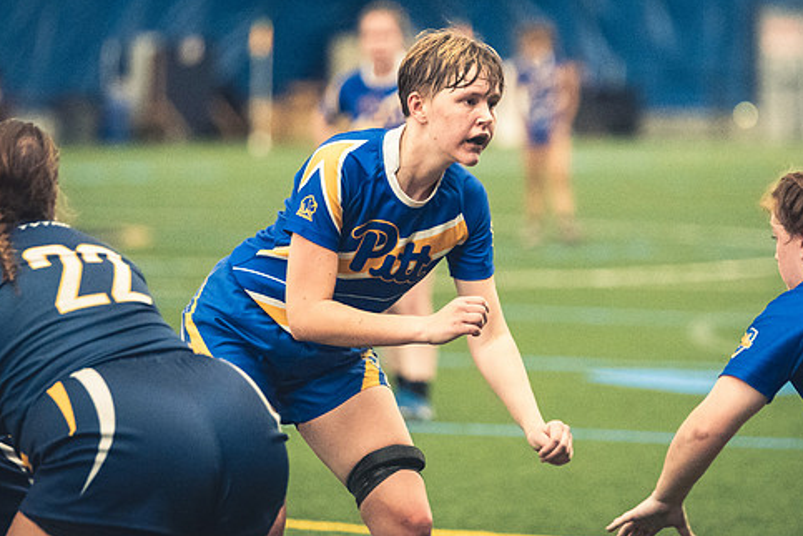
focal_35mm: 324
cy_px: 221
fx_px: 7226
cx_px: 444
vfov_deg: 4.2
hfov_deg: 6.4
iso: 12800
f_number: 2.8
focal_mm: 180
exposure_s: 1/500
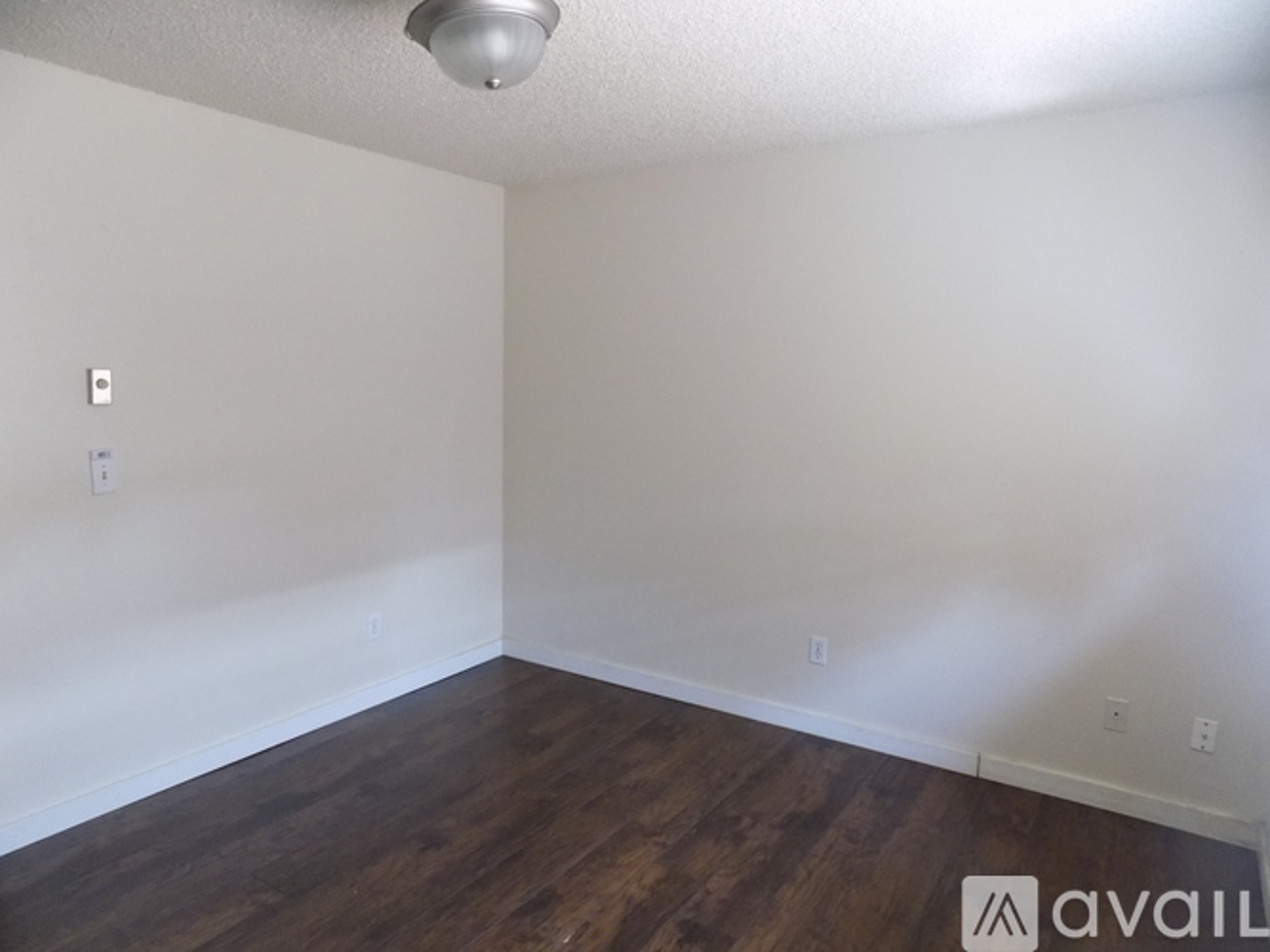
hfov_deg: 73.9
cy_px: 476
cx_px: 635
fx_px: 844
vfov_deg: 58.9
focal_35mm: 23
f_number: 3.1
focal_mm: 4
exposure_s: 1/25
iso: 400
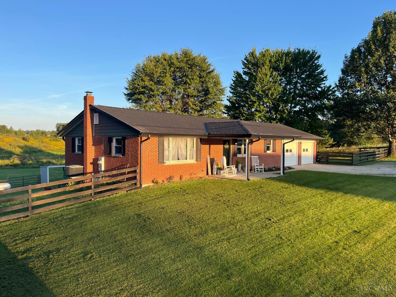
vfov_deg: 53.1
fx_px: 297
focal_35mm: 26
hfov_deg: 67.3
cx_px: 198
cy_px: 148
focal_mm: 5.1
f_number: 1.6
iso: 50
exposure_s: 1/833
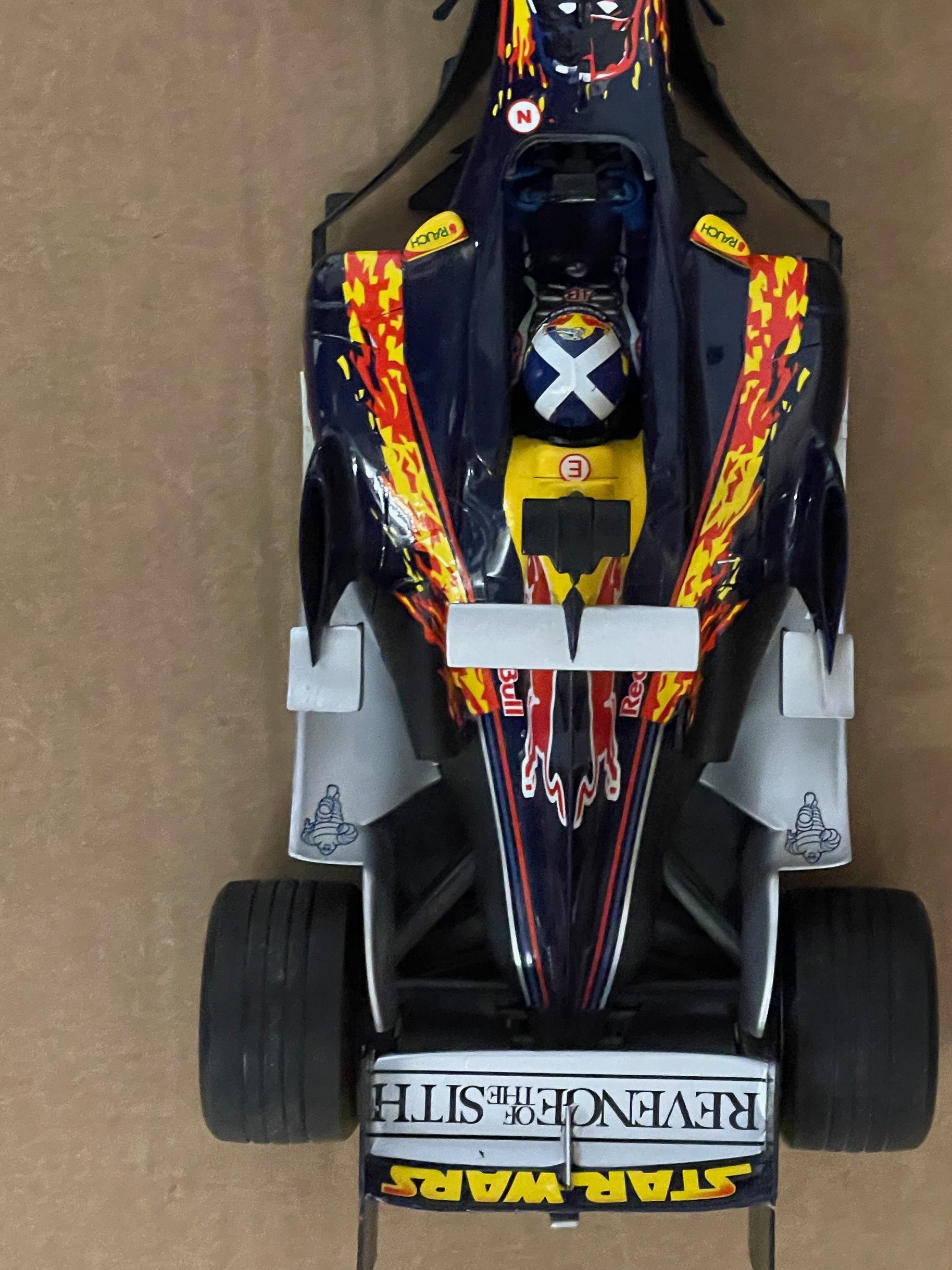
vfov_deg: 22.6
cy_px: 357
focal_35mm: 86
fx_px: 3154
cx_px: 622
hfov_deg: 17.1
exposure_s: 1/25
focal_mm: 6
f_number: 2
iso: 800
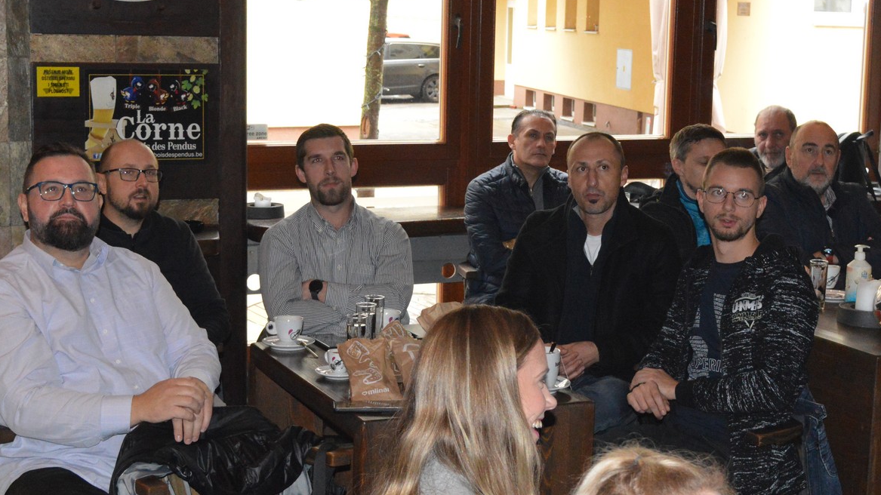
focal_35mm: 68
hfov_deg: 31.1
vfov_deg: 17.8
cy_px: 263
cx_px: 497
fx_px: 1582
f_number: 7.1
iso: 3200
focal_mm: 31
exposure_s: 1/100
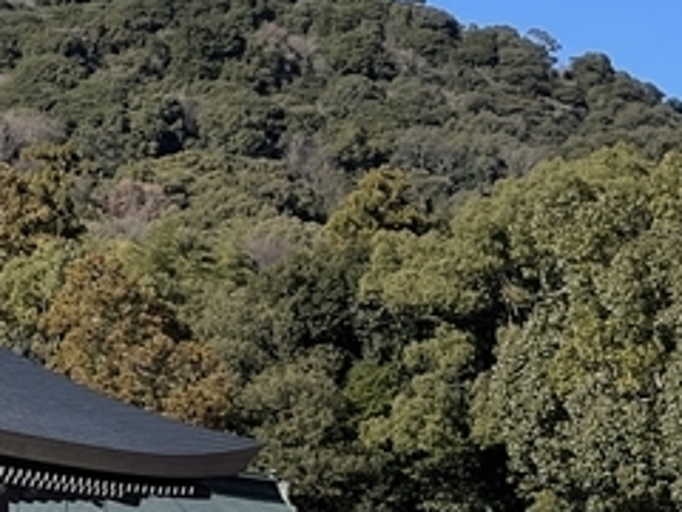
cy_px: 142
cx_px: -634
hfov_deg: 13.3
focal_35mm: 130
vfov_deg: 11.4
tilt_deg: +11.8
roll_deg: -2.5
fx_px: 2561
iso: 32
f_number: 1.6
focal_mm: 4.2
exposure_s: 1/2959
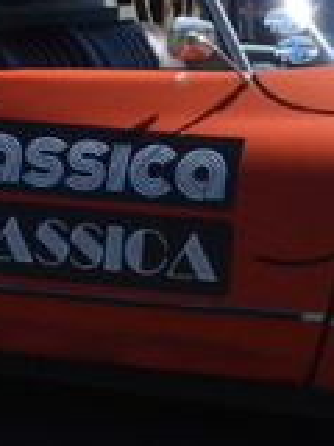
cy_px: 148
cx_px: 148
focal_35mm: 207
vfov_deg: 9.5
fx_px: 2668
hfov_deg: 7.2
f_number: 8
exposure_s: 1/250
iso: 100
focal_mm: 29
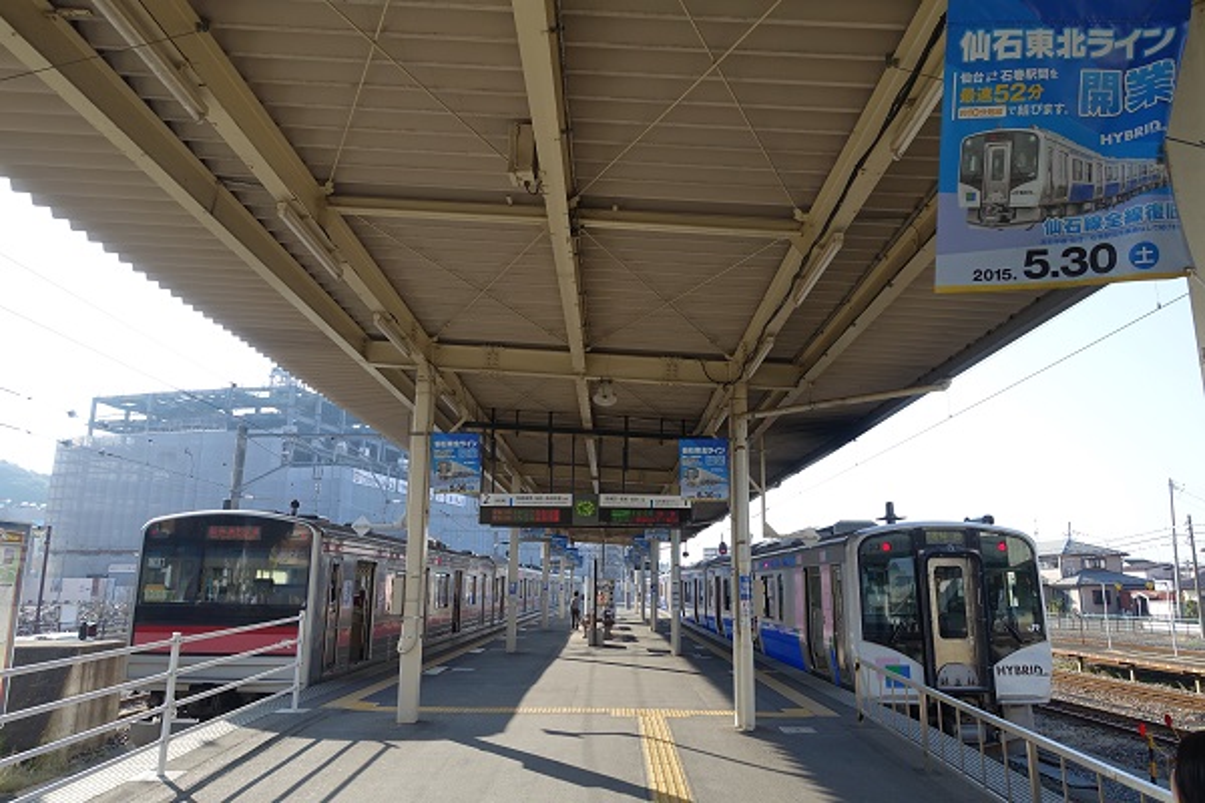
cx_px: 602
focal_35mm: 24
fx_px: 803
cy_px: 402
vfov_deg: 53.1
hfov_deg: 73.7
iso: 125
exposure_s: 1/320
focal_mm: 8.8
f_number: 4
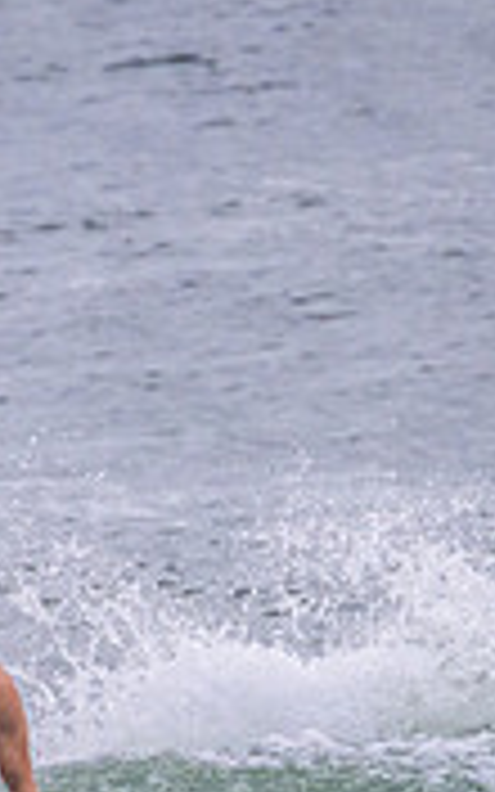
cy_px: 826
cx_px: 4
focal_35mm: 2684
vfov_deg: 0.8
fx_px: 57933
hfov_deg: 0.5
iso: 3200
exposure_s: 1/2000
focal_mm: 800
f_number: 11
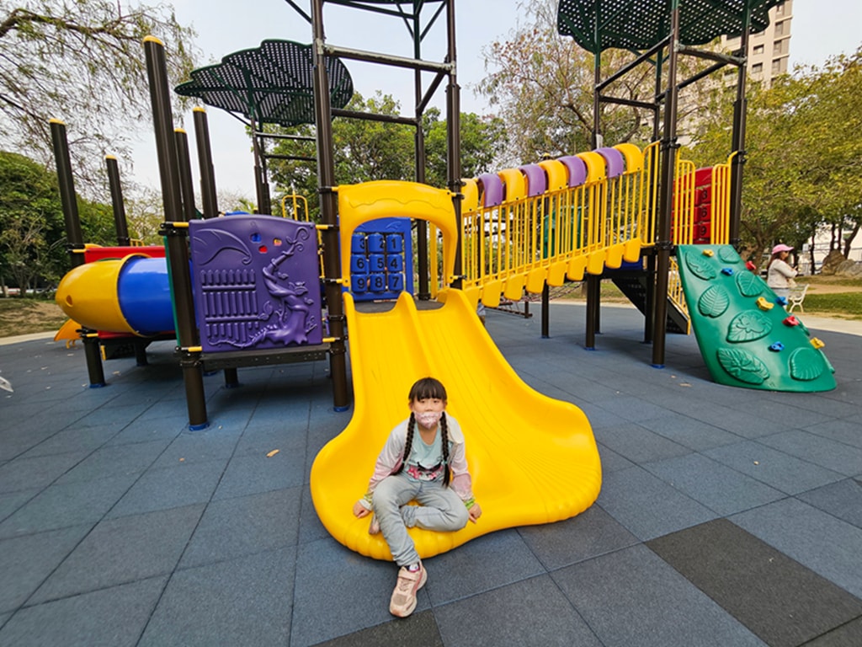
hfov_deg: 106.2
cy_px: 324
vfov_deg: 89.9
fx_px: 324
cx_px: 431
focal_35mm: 13
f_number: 2.2
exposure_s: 1/659
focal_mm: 2.2
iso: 50
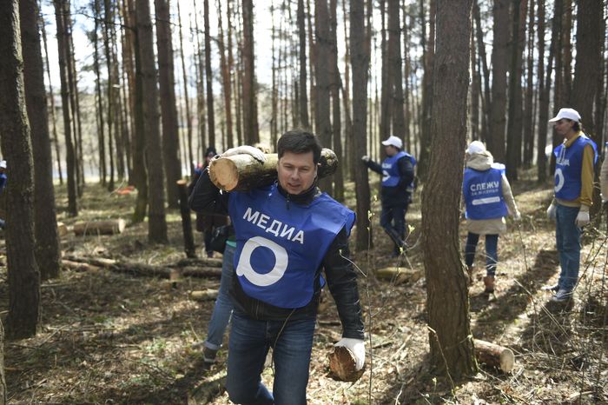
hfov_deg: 54.5
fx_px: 591
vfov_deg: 37.8
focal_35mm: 35
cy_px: 202
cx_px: 304
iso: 400
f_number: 2.8
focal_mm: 35
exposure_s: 1/1000
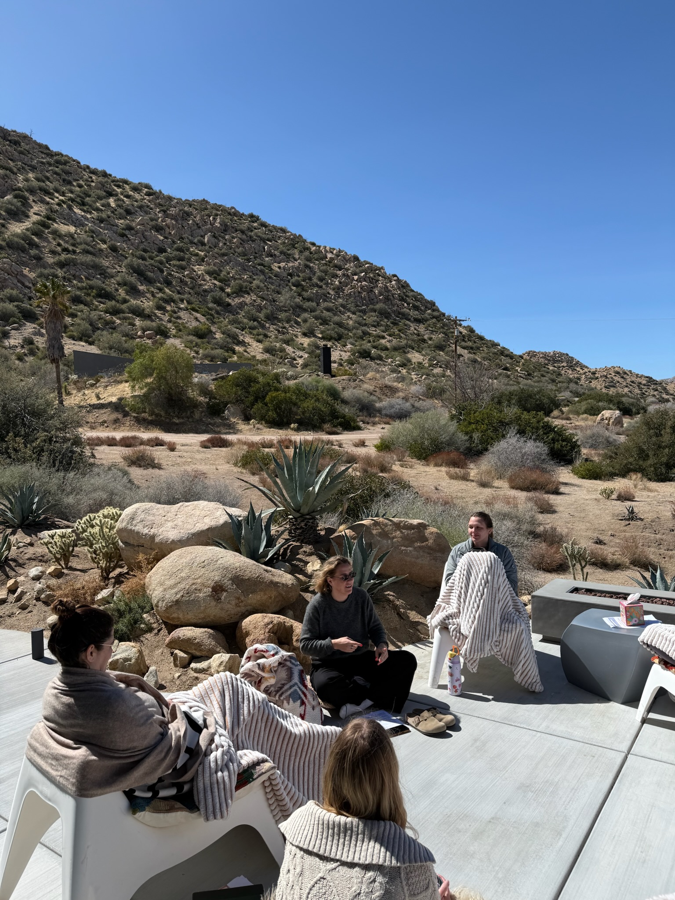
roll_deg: +2.0
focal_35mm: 24
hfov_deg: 56.8
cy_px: 450
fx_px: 624
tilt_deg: -2.2
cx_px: 338
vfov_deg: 71.6
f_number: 1.78
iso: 80
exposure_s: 1/5319
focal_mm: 6.76
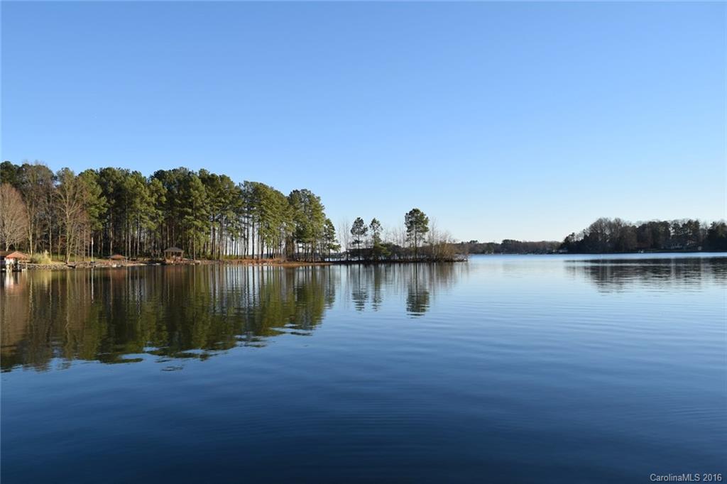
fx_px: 545
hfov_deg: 67.4
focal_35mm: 27
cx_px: 364
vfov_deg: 47.9
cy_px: 242
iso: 200
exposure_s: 1/320
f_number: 9
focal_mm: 18
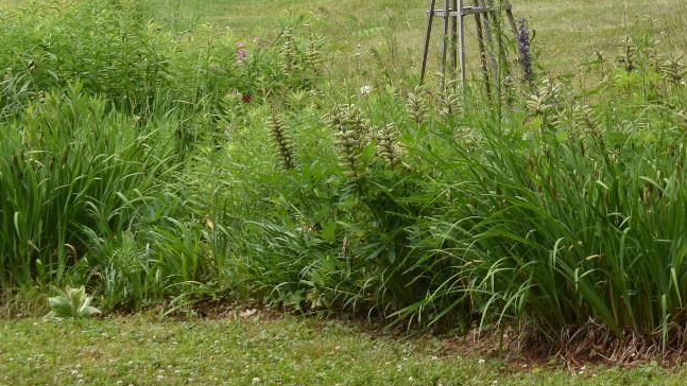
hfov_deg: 17.3
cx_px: 821
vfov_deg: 10.0
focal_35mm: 118
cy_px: -172
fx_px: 2150
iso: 200
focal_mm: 30
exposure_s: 1/250
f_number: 8
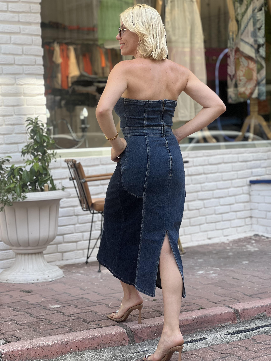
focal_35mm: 77
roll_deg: +2.4
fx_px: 804
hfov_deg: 19.1
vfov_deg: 25.3
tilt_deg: -1.2
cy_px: 180
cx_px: 136
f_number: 2.8
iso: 40
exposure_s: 1/166
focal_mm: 9
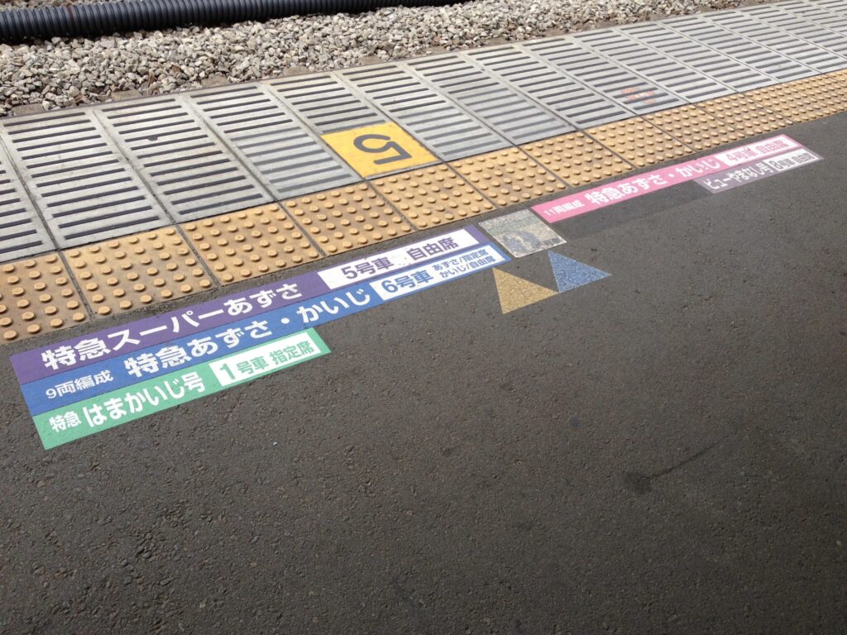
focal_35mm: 35
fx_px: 856
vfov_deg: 40.7
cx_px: 424
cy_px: 318
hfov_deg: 52.6
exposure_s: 1/269
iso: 64
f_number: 2.4
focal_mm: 4.28
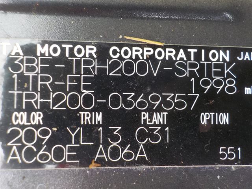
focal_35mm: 30
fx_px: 218
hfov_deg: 60.0
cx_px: 126
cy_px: 94
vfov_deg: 46.8
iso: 125
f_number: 3.3
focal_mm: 4.1
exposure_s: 1/40
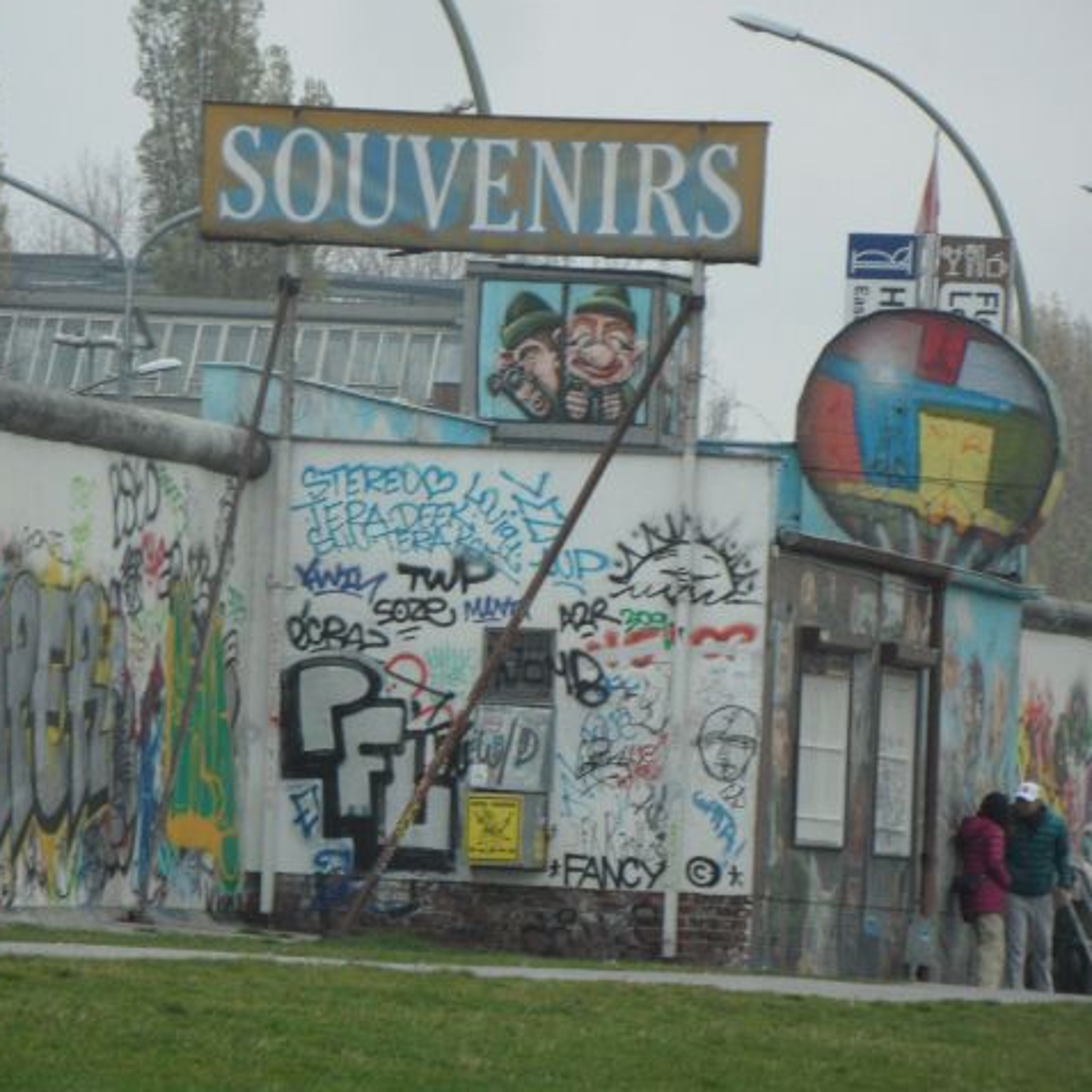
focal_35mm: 427
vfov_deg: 4.1
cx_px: 451
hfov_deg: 4.1
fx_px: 15240
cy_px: 545
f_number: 5.8
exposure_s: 1/90
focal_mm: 58.5
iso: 100
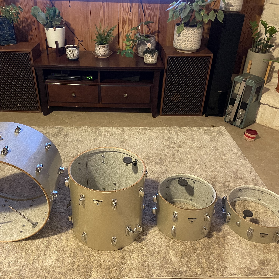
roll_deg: -1.0
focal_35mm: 31
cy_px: 139
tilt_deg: -31.6
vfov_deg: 52.5
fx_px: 283
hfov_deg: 52.4
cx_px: 126
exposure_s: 1/30
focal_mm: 4.2
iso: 640
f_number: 1.6
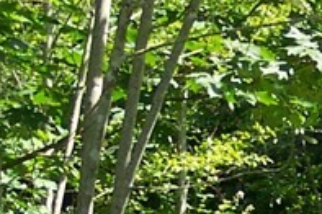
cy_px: 191
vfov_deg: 6.5
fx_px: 1877
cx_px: 579
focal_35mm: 210
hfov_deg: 9.3
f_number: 2.8
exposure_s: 1/700
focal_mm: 8
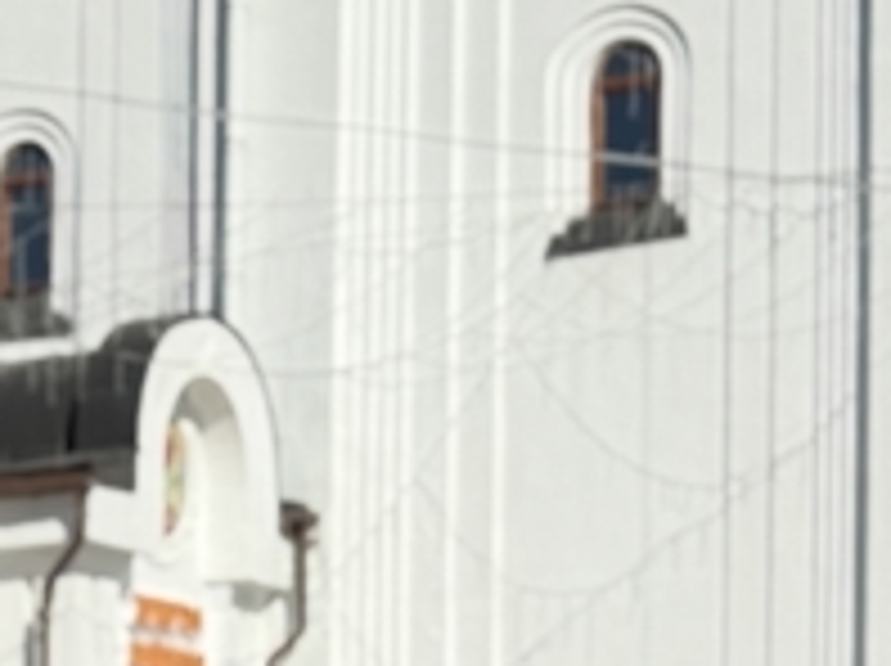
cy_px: 1102
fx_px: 4165
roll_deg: -0.4
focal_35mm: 162
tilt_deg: +0.8
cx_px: -596
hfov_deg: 11.5
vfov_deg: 8.8
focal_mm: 6.76
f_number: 1.78
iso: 64
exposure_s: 1/11364
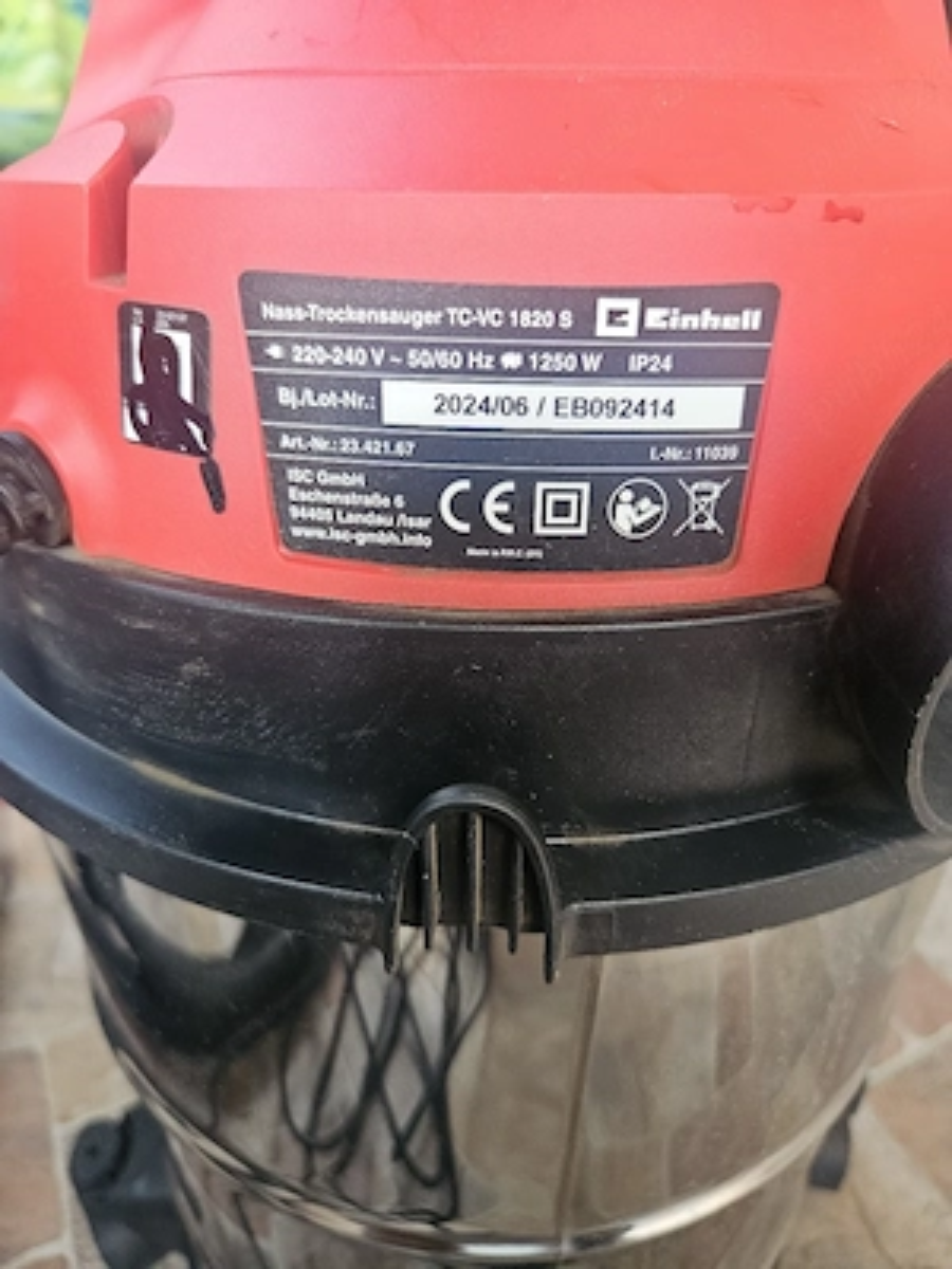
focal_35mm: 23
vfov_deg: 73.9
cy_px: 634
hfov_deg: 58.9
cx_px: 476
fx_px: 843
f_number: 1.8
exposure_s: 1/143
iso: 250
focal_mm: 5.4
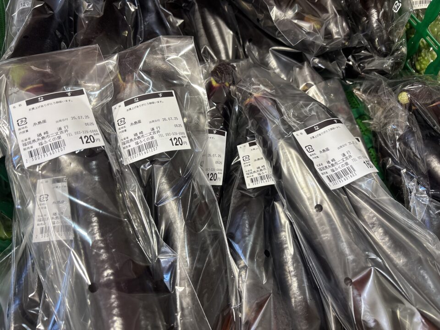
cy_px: 165
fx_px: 330
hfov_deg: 67.3
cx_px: 220
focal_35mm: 26
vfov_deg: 53.1
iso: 100
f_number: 1.6
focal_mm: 5.96
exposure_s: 1/60
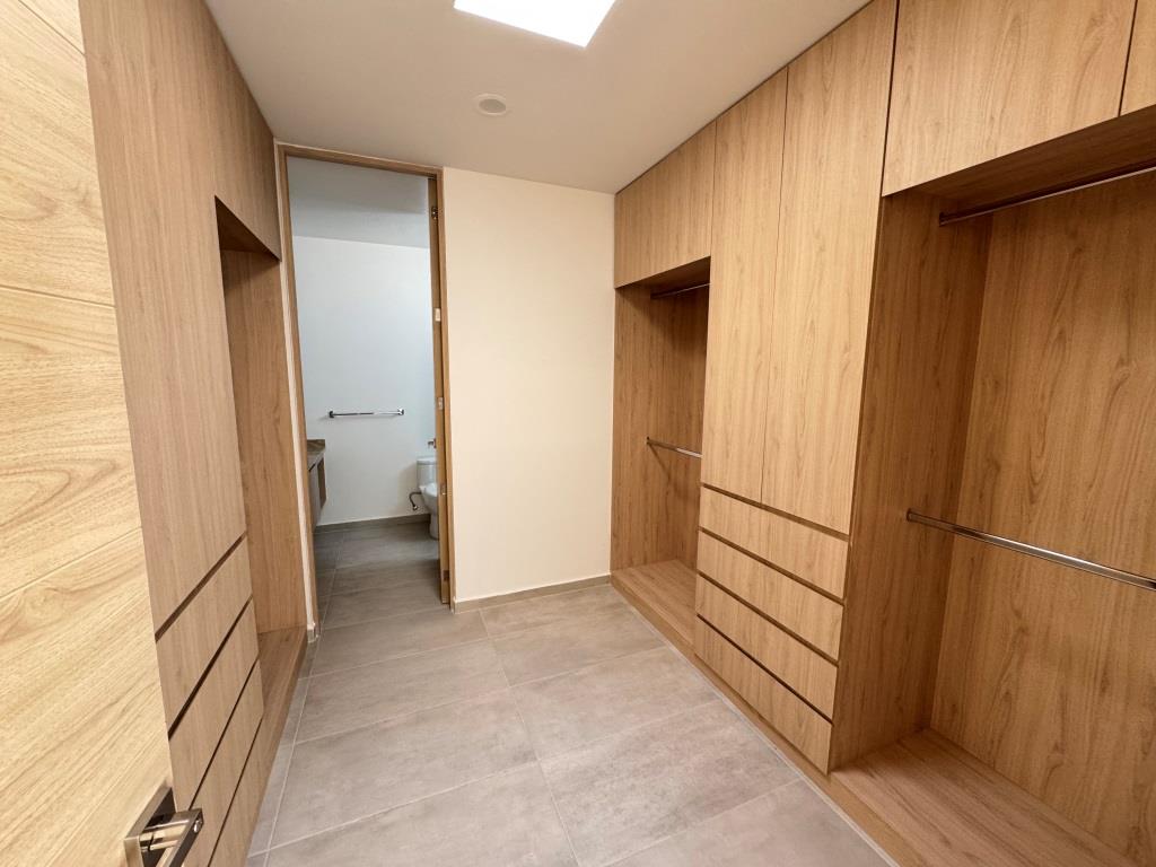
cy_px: 434
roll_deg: -0.6
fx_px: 468
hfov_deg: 102.1
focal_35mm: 14
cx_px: 578
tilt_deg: -7.5
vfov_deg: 85.7
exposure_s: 1/99
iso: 250
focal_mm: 2.22
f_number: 2.2
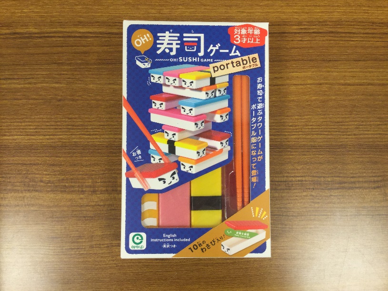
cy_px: 146
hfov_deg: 58.4
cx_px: 194
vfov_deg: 45.4
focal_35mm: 31
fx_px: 347
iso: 32
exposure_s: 1/30
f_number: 2.4
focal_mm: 3.3
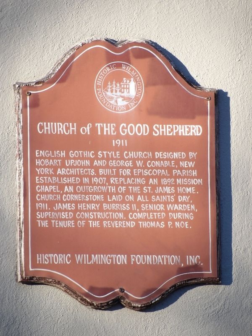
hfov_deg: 2.1
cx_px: 126
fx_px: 6979
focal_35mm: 719
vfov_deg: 2.8
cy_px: 168
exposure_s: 1/158
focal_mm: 128.9
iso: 100
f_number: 4.4
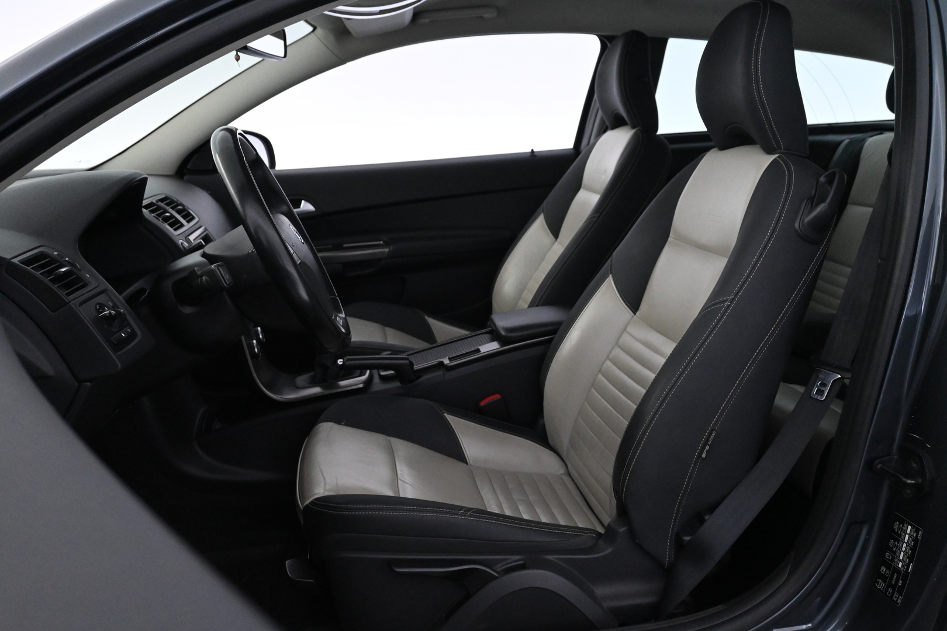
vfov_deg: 41.7
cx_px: 474
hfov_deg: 59.5
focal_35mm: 32
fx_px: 829
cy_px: 316
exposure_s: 1/100
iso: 4000
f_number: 5
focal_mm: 21
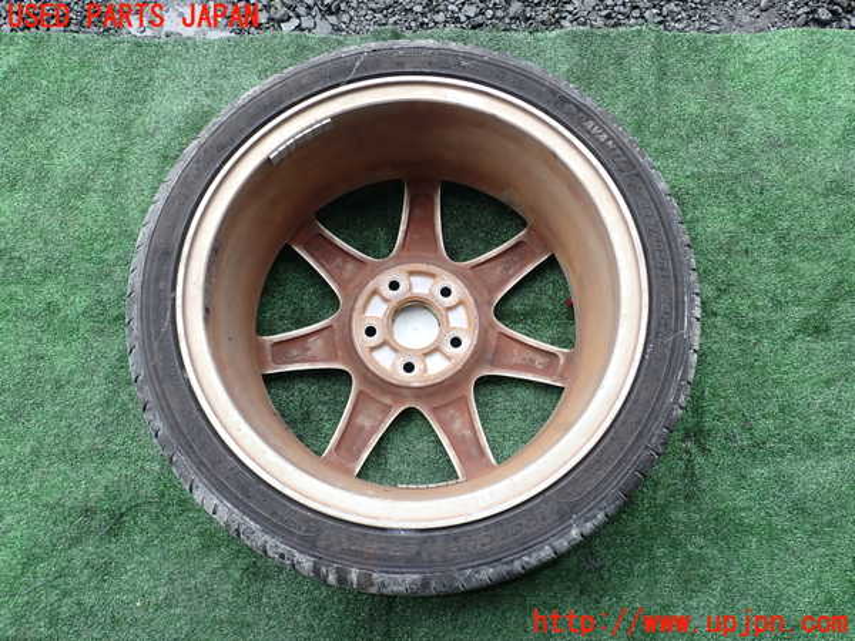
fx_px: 741
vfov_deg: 46.8
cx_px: 428
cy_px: 320
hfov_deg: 60.0
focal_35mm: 30
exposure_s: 1/125
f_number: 3.2
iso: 100
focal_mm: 5.4
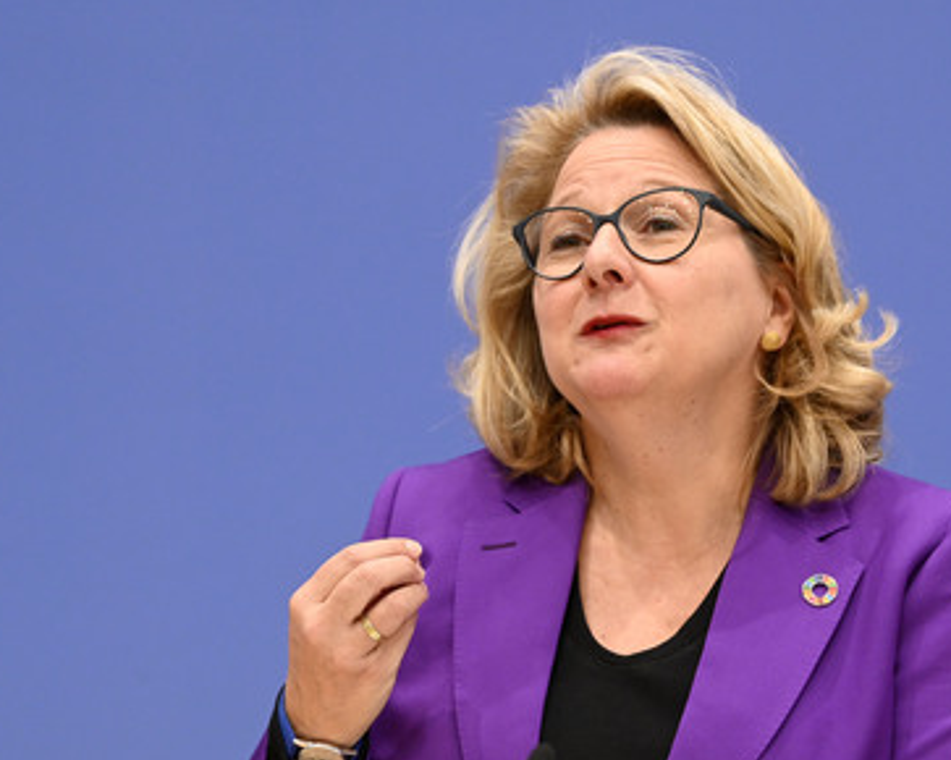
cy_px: 388
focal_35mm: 140
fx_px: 3938
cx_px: 572
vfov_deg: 11.0
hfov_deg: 13.8
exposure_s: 1/500
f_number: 5.6
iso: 5000
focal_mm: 120
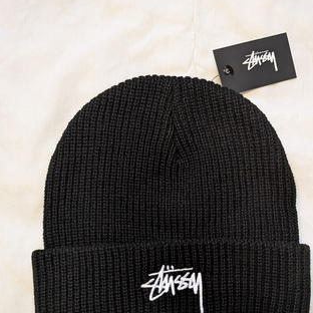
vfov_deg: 48.0
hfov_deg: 48.4
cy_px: 195
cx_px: 171
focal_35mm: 34
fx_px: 348
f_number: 1.7
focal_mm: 4.53
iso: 616
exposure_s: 1/25
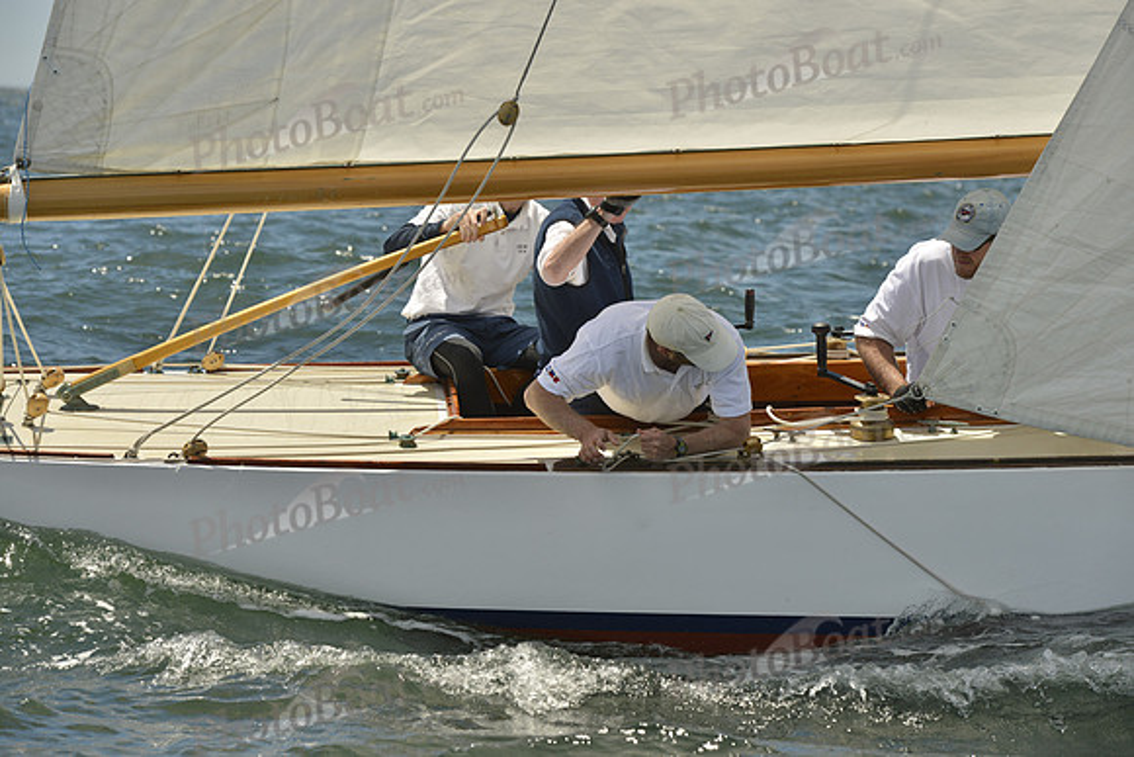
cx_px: 567
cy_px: 378
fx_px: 4253
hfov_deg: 15.2
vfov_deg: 10.2
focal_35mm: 135
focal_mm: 135
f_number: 8
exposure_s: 1/1600
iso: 280
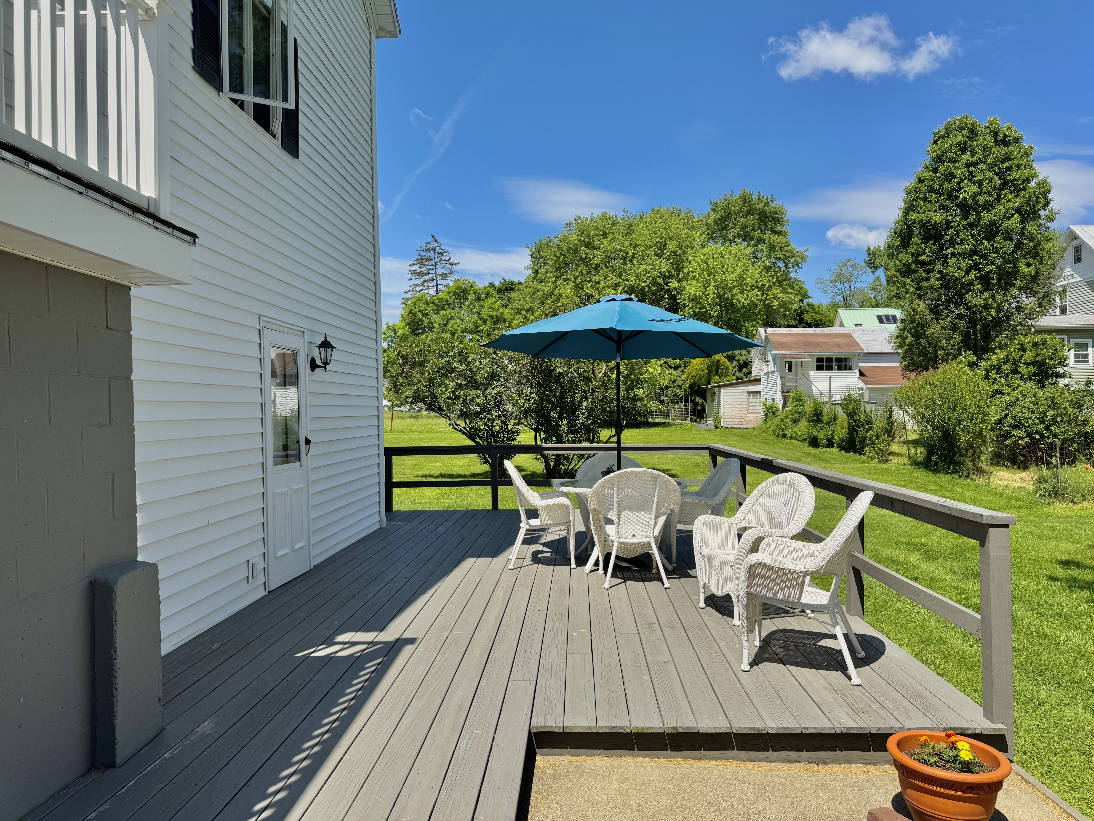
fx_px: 758
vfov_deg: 56.8
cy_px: 410
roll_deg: +0.8
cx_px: 547
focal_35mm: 24
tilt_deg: -0.7
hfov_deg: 71.6
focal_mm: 6.76
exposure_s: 1/4310
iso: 80
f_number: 1.78
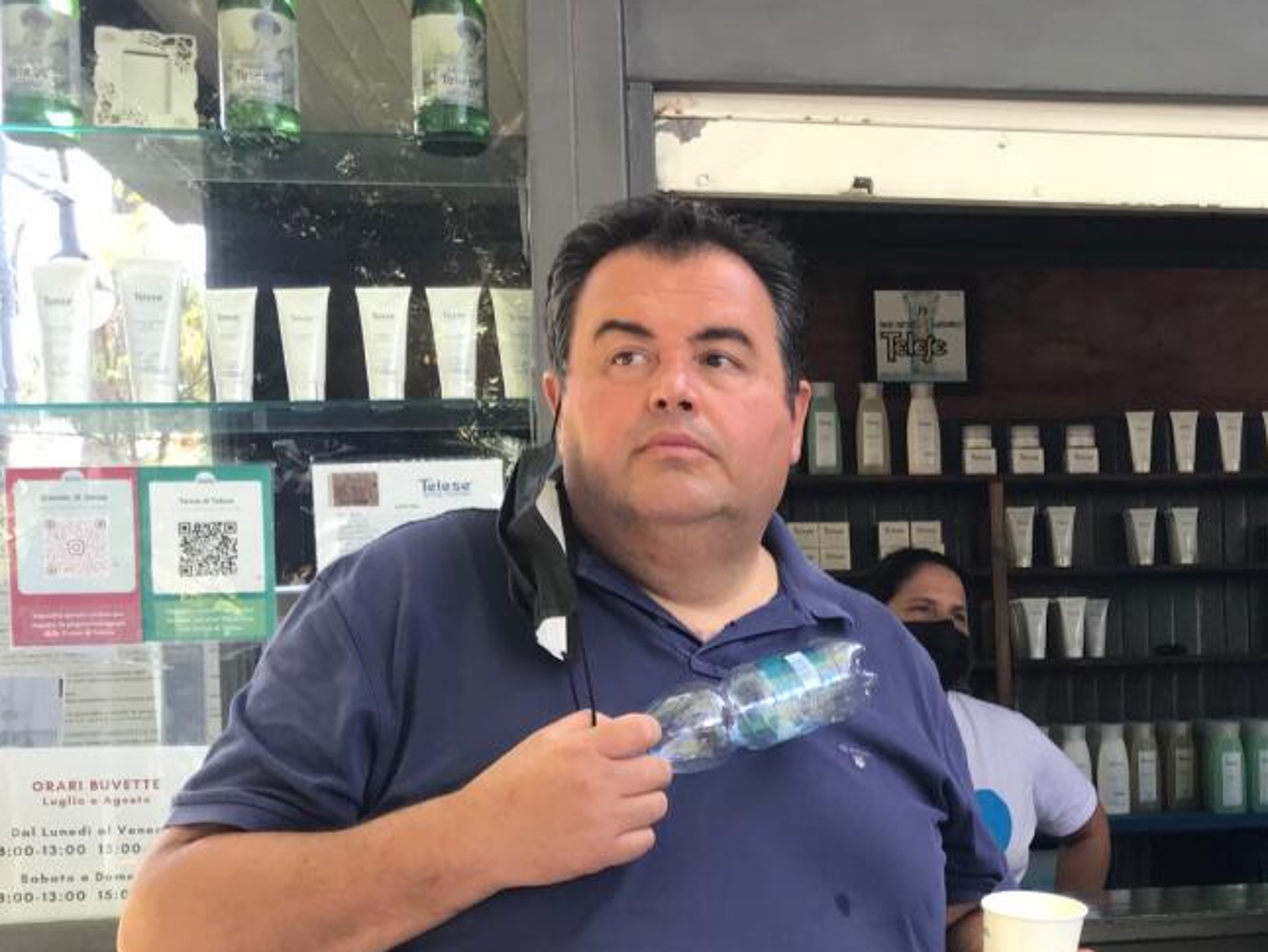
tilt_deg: -0.2
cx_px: 1101
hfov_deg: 35.0
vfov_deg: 27.7
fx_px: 1905
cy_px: 714
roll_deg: +1.4
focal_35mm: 52
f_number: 1.8
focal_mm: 3.99
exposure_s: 1/100
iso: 40
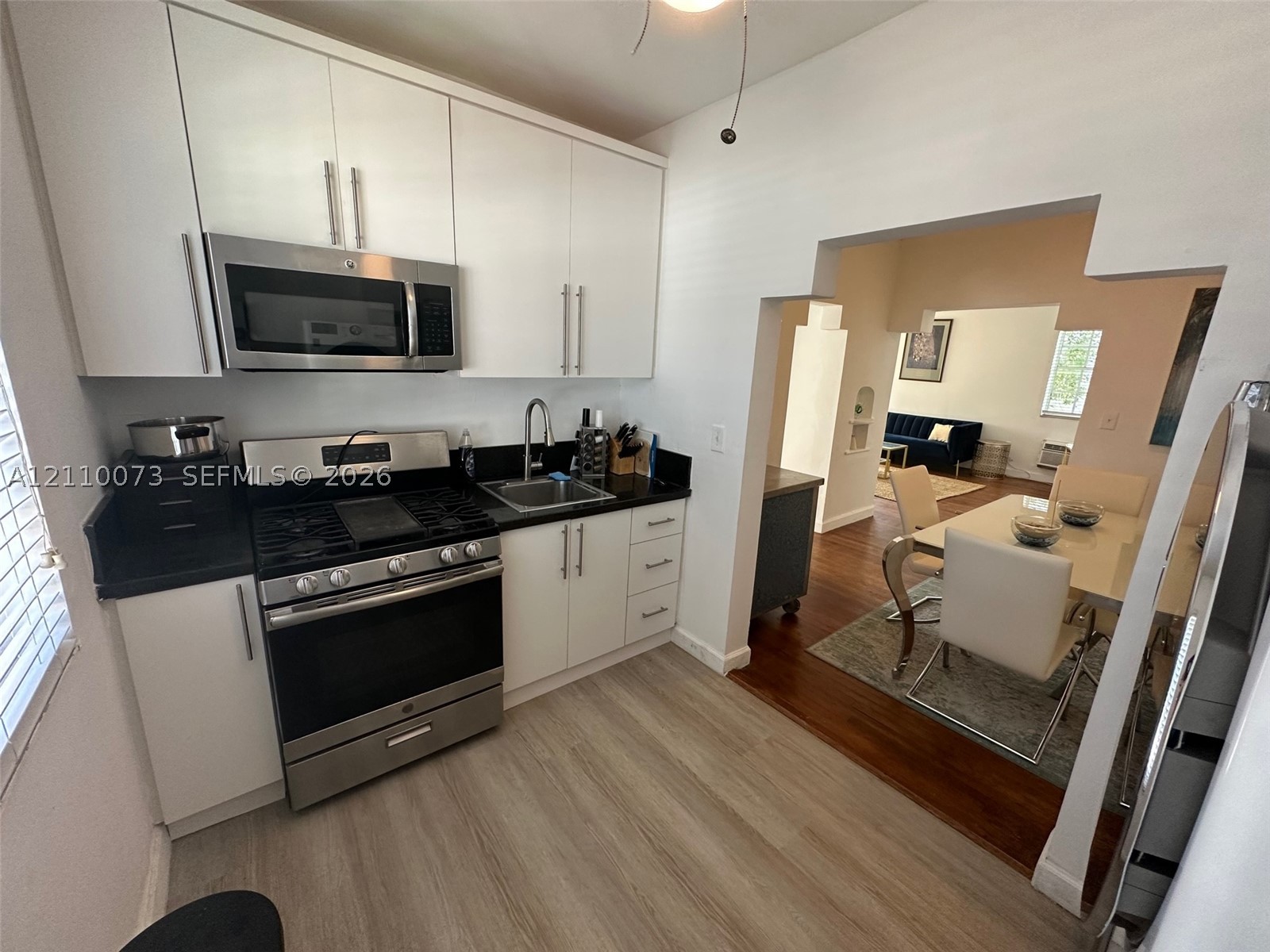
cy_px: 476
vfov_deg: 85.7
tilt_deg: -14.0
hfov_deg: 102.1
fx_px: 514
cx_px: 635
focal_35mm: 14
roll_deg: -2.9
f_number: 2.2
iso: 200
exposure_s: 1/60
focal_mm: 2.22
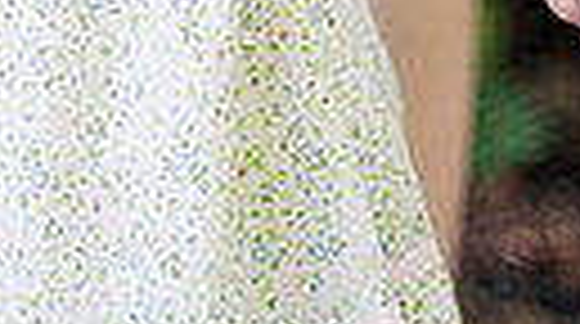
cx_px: 128
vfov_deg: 6.5
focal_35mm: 183
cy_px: -81
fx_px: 2809
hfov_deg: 11.7
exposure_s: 1/800
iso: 200
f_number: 1.4
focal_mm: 50
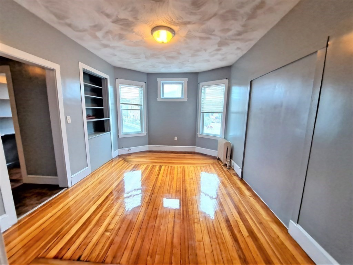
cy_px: 132
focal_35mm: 13
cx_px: 176
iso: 64
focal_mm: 1.74
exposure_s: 1/50
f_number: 2.2
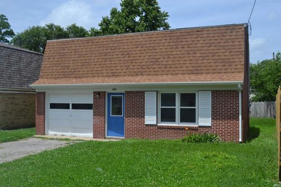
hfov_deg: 49.6
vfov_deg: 34.2
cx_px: 140
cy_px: 94
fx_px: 304
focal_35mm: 39
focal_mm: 26
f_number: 8
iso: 100
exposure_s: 1/250
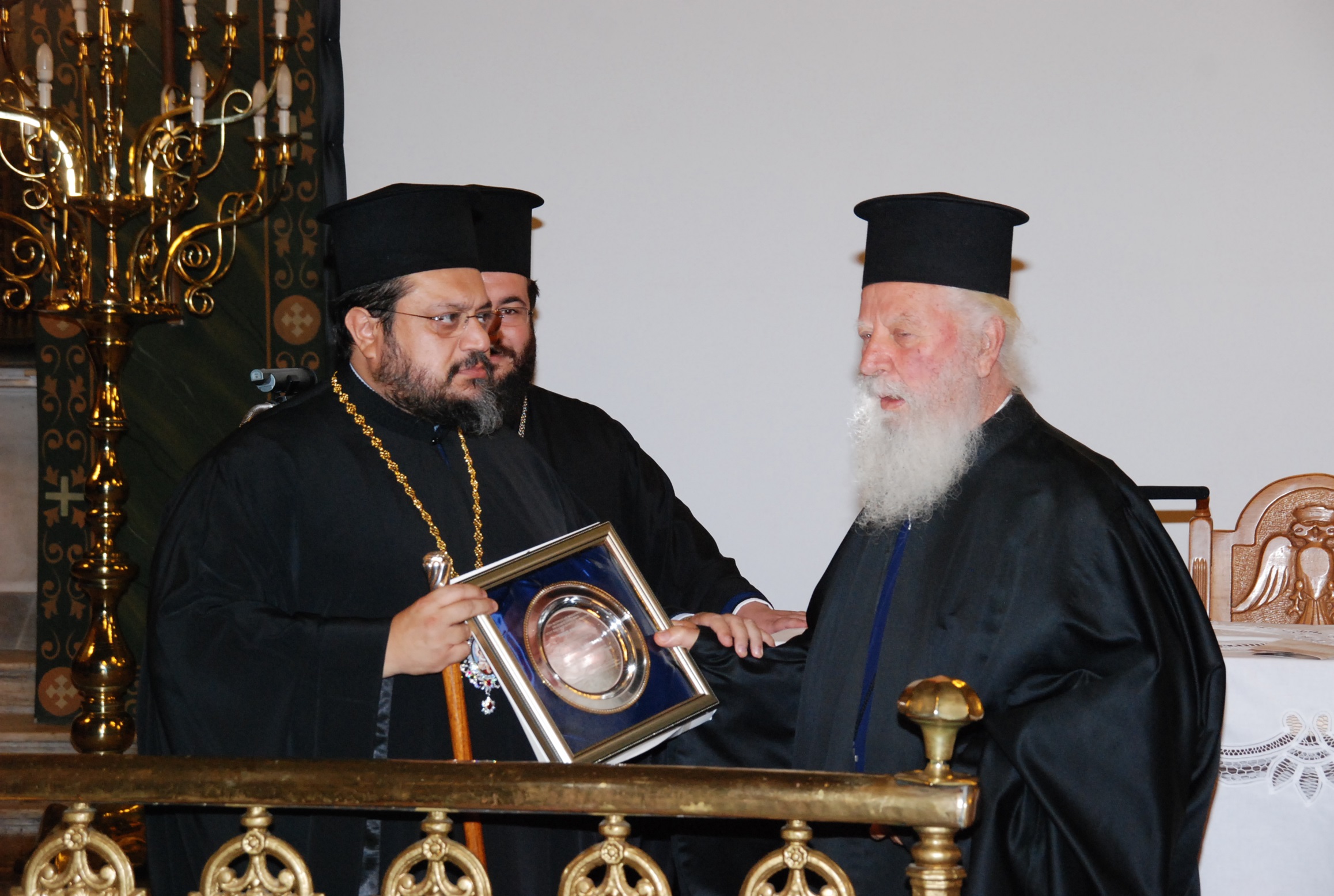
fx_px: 3621
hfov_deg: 20.9
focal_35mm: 98
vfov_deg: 14.1
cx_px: 667
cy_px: 448
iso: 1000
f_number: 7.1
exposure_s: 1/60
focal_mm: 65
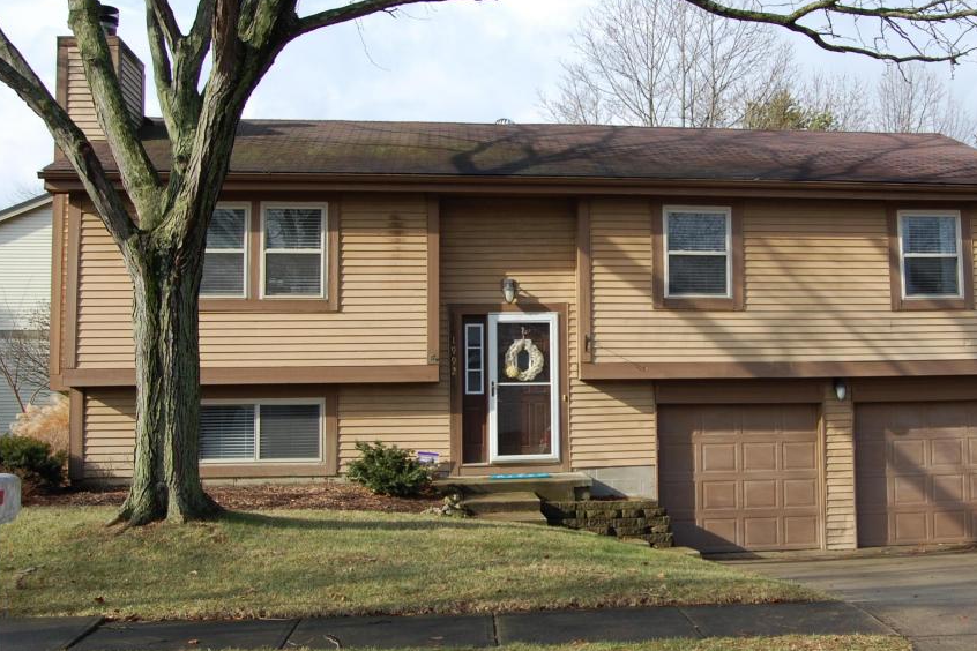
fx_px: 1221
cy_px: 321
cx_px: 643
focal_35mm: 45
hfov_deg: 43.1
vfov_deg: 29.9
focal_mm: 22
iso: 200
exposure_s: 1/250
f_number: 8
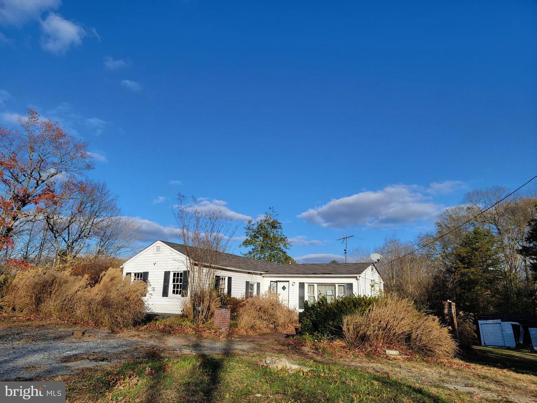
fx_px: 372
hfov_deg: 71.6
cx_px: 268
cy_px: 202
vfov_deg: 56.8
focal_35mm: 24
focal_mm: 6.7
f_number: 1.8
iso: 16
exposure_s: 1/955
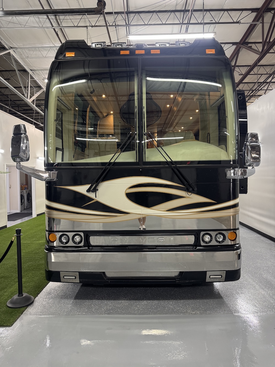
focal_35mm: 24
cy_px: 184
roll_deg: +1.4
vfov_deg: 71.6
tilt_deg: -3.0
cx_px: 138
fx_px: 254
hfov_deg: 56.8
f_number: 1.78
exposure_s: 1/60
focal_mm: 6.76
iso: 250
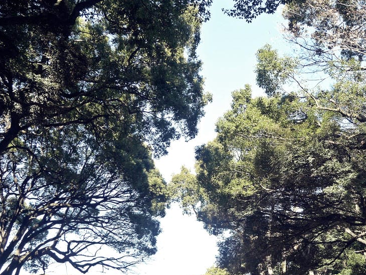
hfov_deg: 41.0
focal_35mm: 46
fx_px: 487
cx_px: 225
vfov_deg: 31.3
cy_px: 179
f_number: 5
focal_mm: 14
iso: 160
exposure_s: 1/200
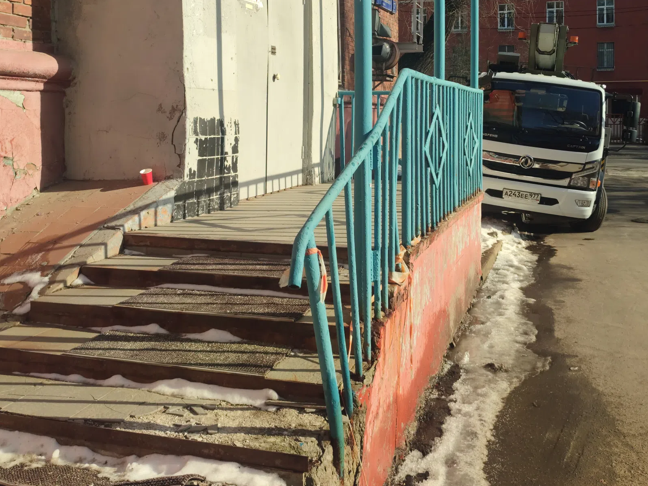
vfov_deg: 38.7
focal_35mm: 36
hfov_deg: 51.3
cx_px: 354
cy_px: 123
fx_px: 674
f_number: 1.89
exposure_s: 1/491
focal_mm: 5.89
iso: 50
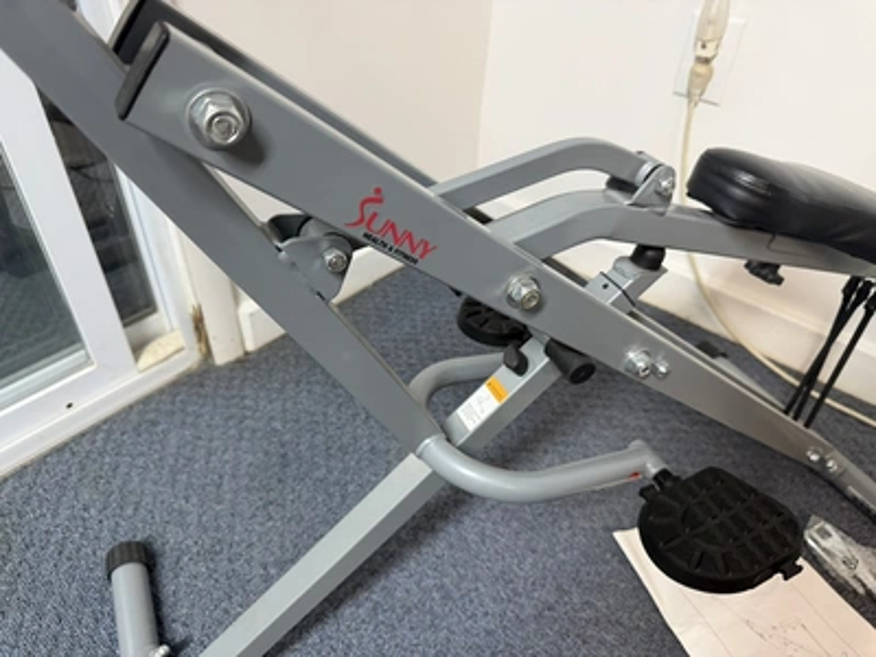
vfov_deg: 56.8
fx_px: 607
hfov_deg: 71.6
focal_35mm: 24
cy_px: 328
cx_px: 438
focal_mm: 6.76
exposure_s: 1/60
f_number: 1.78
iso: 320
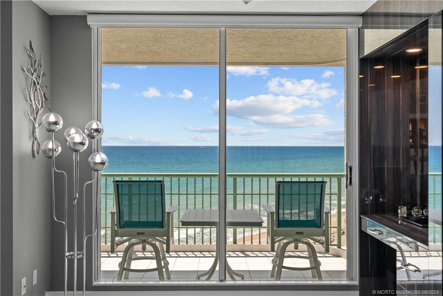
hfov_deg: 55.8
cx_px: 222
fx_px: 418
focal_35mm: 34
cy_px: 148
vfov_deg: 38.9
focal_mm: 34
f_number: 8
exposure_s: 1/160
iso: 2000
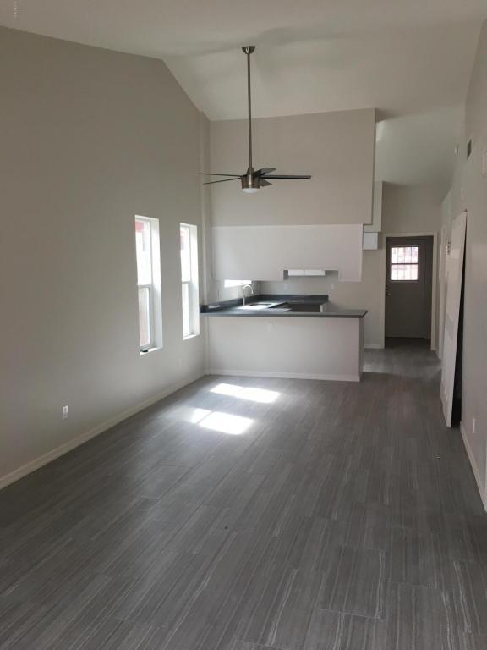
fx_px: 544
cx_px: 244
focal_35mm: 29
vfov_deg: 61.7
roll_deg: +0.1
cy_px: 325
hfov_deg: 48.2
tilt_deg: -5.9
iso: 25
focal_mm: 4.15
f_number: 2.2
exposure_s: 1/40
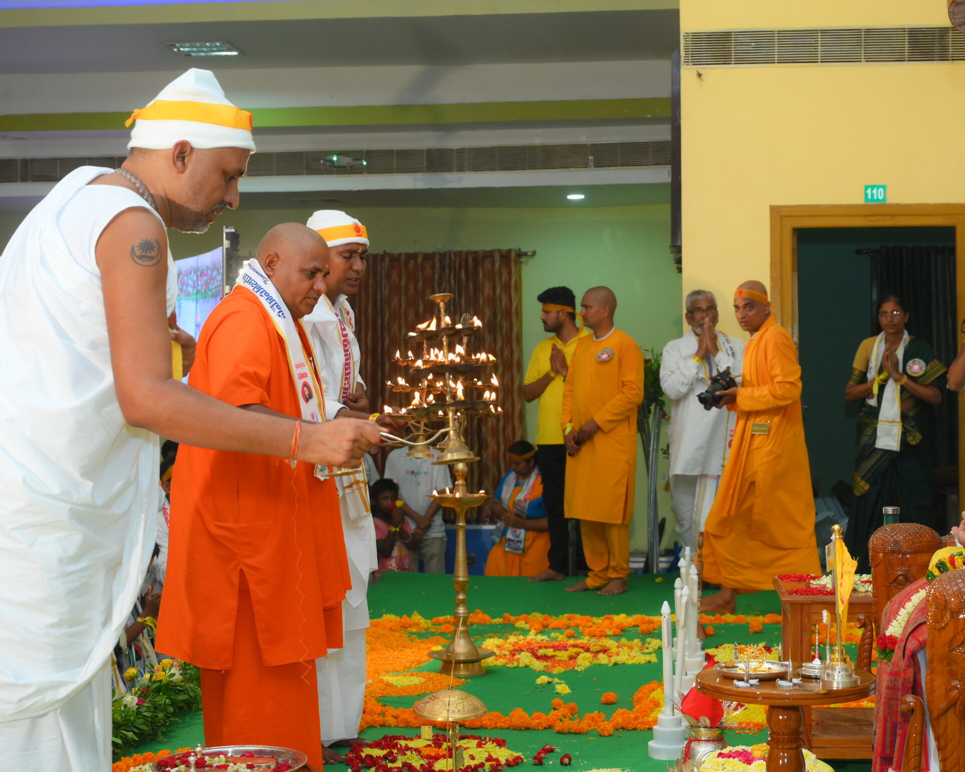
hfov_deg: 33.4
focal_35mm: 56
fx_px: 1599
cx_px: 593
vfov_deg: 27.1
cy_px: 378
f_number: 5.6
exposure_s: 1/160
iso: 1250
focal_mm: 45
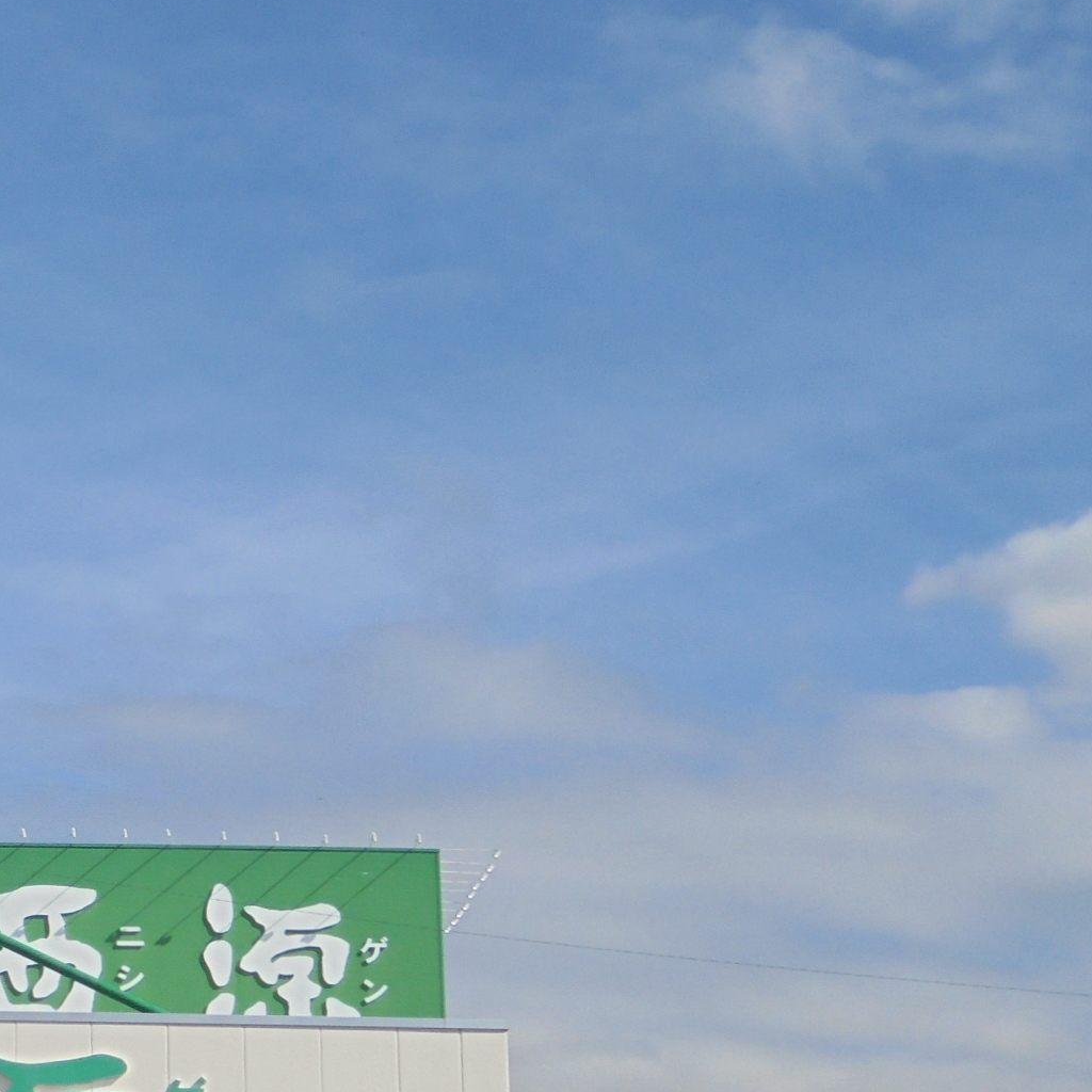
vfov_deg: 20.4
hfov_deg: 19.3
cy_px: 509
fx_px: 3034
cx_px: -206
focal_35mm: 85
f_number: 13.3
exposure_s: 1/125
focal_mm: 6.9
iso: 100
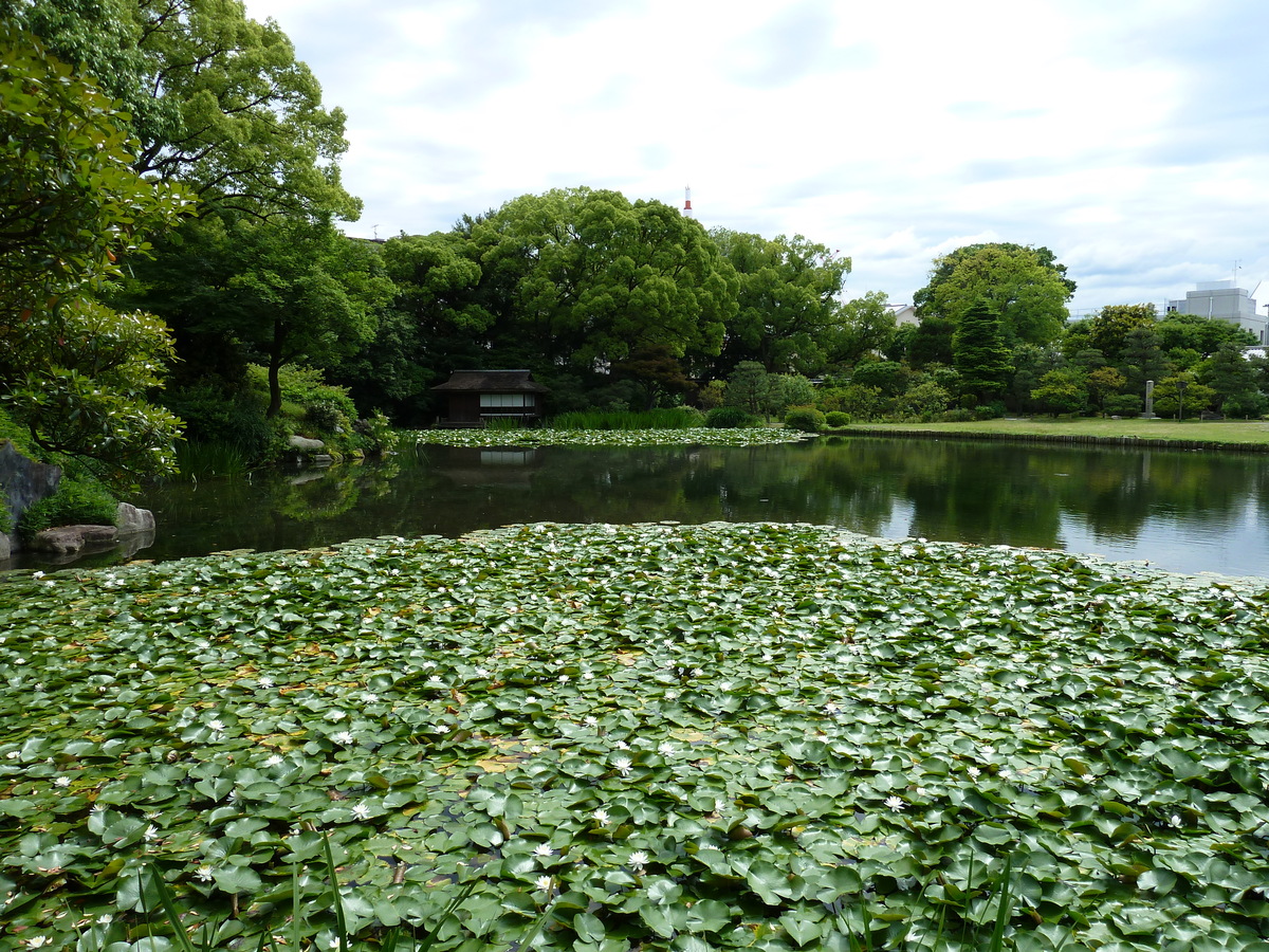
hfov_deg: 69.4
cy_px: 476
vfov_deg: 54.9
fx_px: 916
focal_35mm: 25
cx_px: 634
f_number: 4
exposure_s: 1/400
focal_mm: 4.1
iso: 80
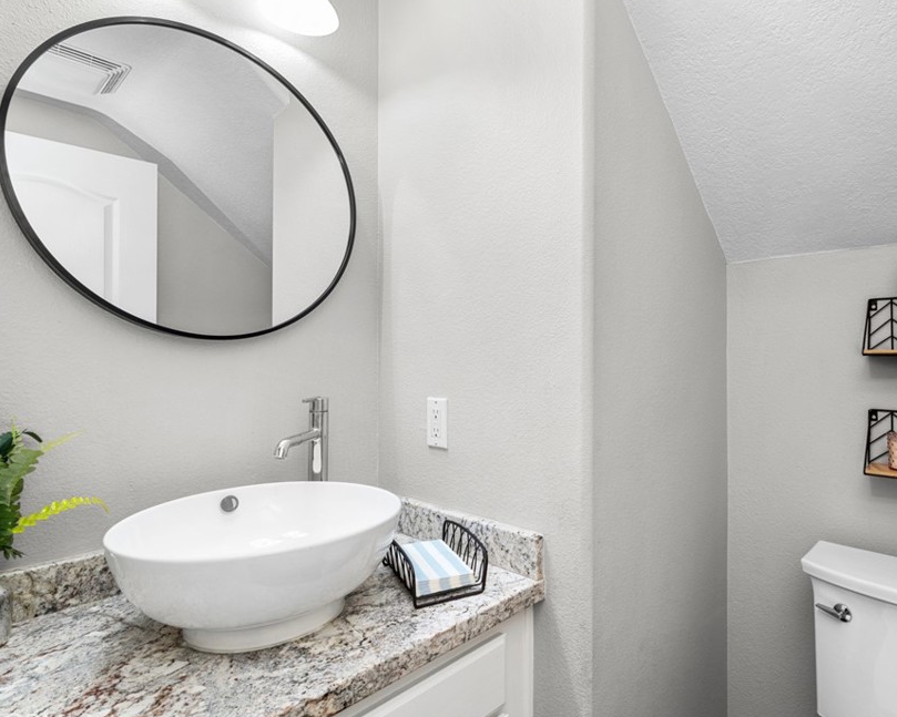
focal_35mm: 19
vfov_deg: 70.8
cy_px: 362
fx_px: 504
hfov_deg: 82.1
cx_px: 544
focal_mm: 16
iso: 200
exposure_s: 1/8
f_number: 9
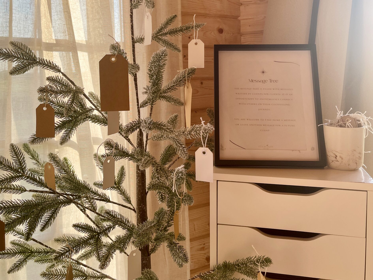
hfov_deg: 53.9
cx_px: 183
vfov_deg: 41.3
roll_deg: +0.8
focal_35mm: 34
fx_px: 366
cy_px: 97
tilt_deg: -3.8
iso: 32
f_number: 1.6
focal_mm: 5.1
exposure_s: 1/358
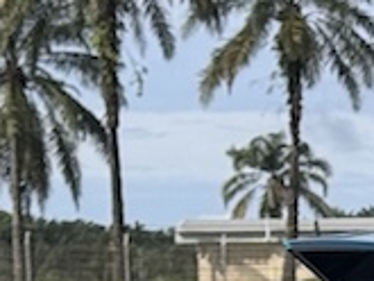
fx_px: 3146
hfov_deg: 6.7
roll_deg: +1.3
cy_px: 800
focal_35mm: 291
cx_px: 651
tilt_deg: -8.0
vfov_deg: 4.9
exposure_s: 1/4049
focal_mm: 6.76
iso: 64
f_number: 1.78
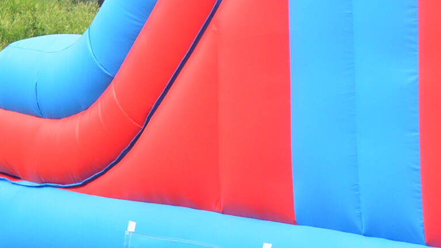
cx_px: 531
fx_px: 1847
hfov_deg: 13.2
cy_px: -55
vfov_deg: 7.6
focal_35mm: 158
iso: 100
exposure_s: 1/200
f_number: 7.1
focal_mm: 30
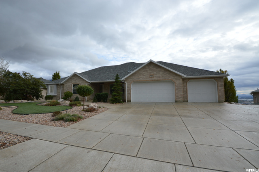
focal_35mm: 15
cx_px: 130
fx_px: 108
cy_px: 86
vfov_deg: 77.3
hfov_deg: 100.4
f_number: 6.3
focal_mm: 10
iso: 100
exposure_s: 1/160
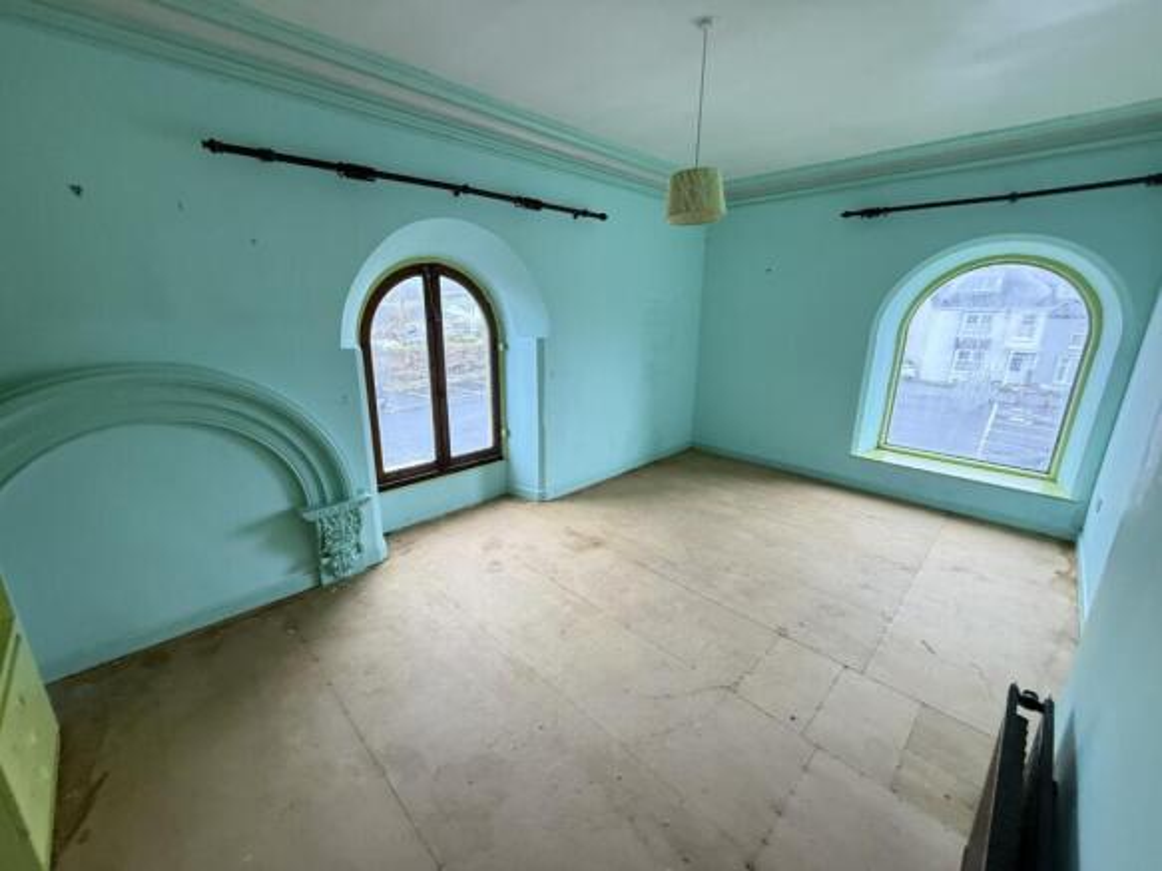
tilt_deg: -17.0
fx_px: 470
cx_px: 581
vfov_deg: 85.7
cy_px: 436
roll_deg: +0.1
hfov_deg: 102.1
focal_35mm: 14
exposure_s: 1/60
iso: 400
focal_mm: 2.22
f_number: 2.2
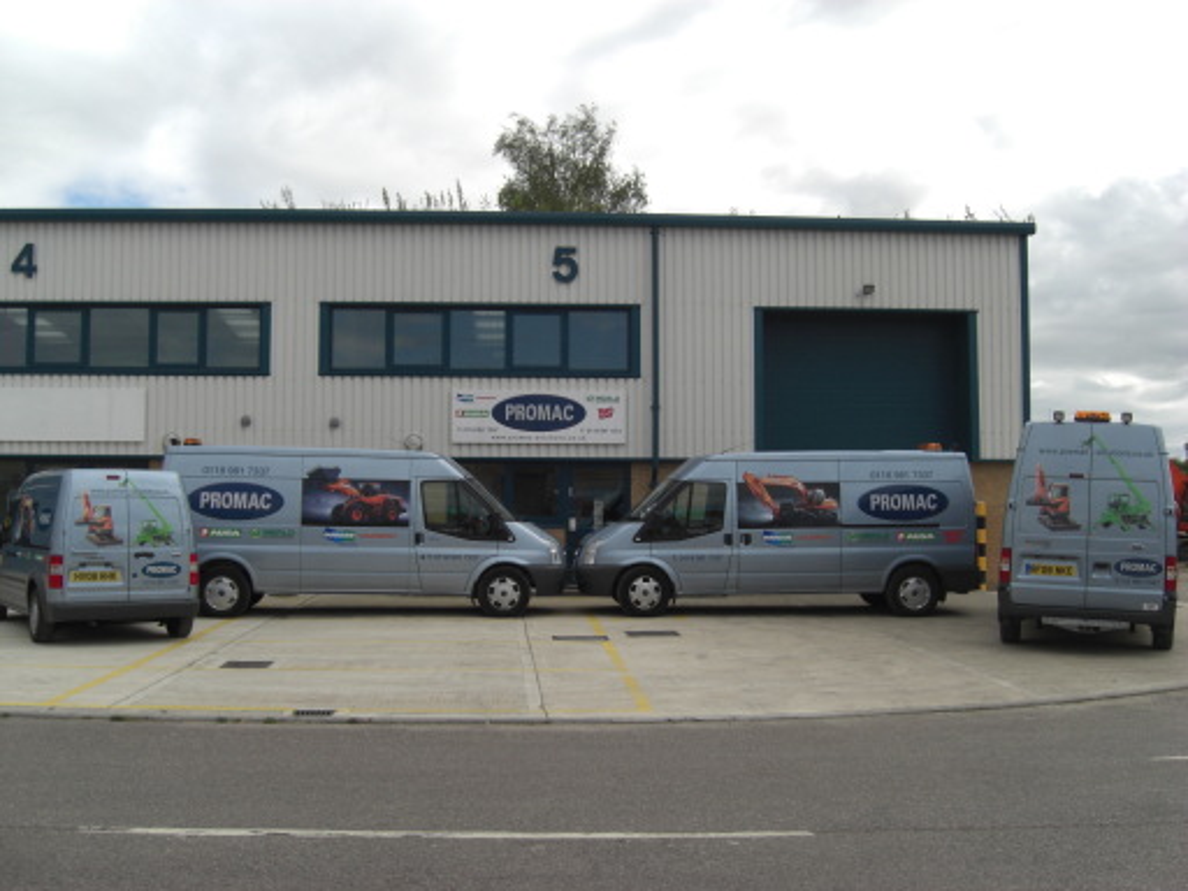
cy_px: 446
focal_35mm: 38
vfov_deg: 37.7
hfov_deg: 49.0
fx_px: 1304
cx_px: 594
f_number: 4
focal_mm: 7.9
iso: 80
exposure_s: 1/800
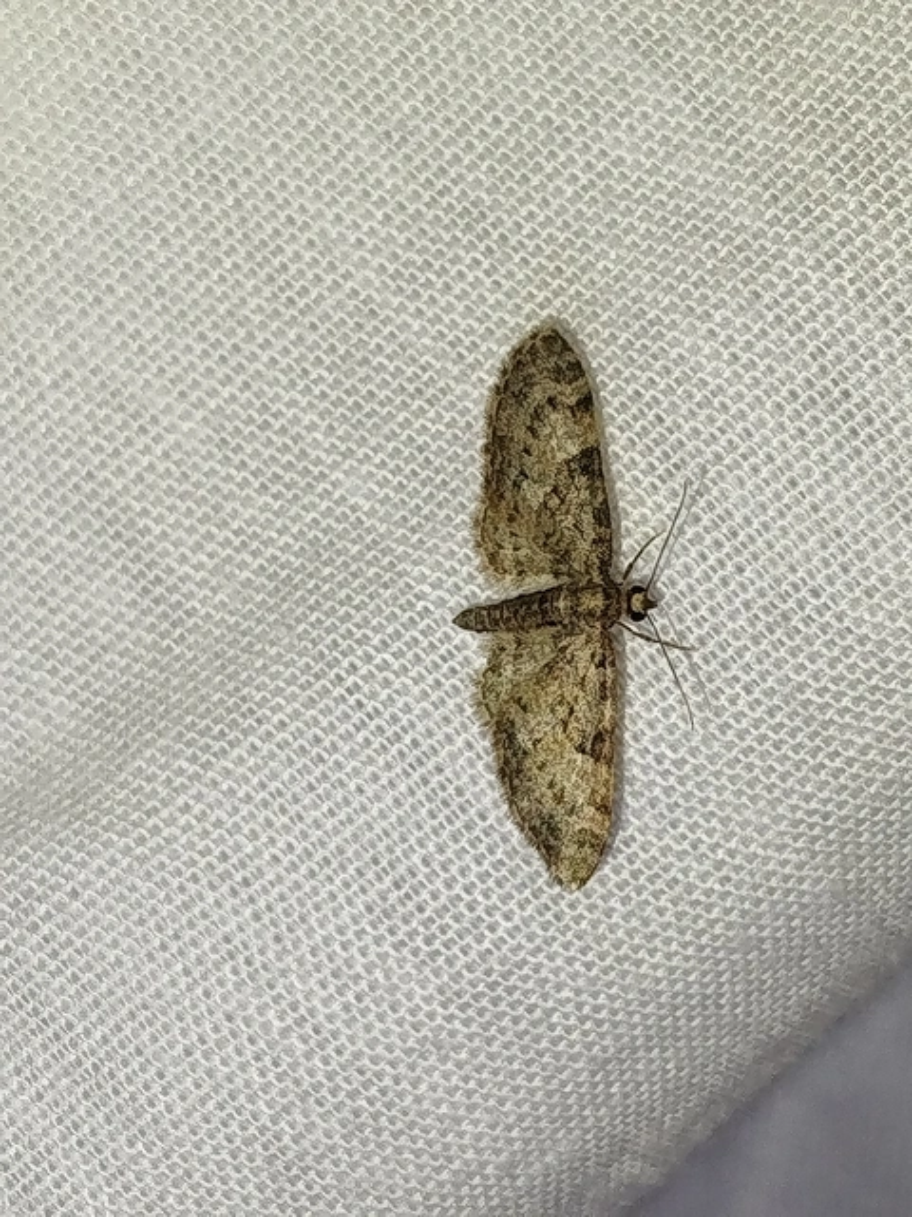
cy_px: 608
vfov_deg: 21.5
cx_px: 456
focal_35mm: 91
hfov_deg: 16.2
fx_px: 3197
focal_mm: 5.31
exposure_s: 1/50
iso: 80
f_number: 1.7
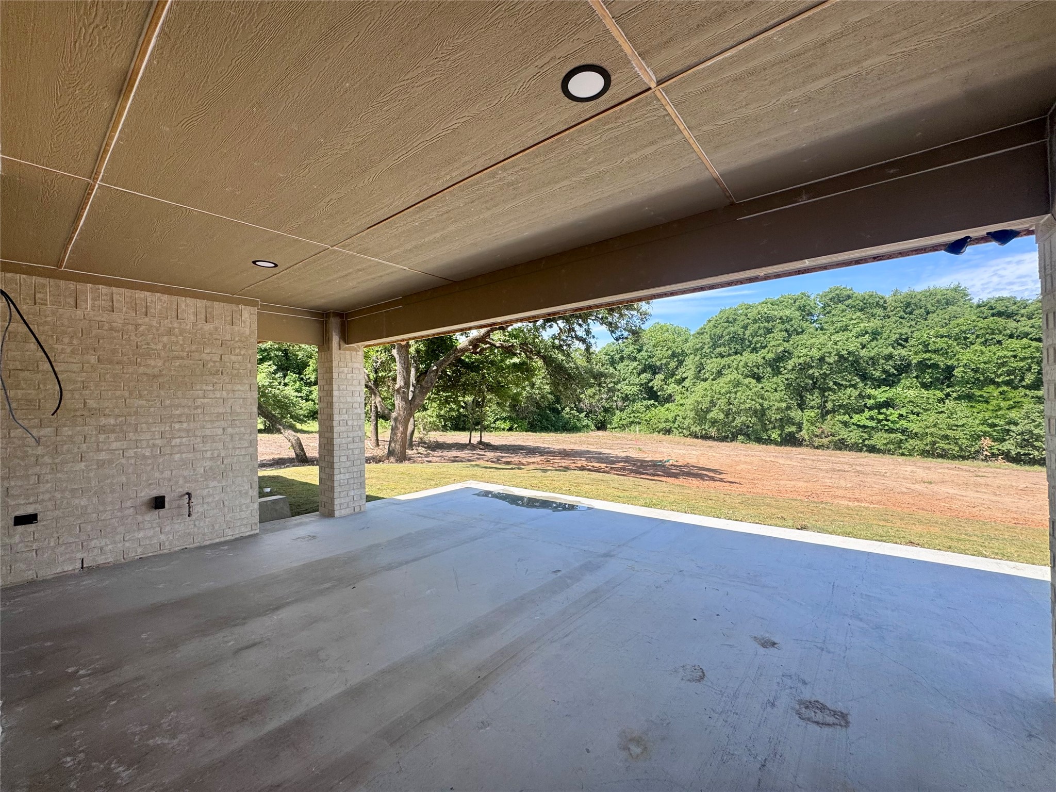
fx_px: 427
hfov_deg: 102.1
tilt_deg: +0.1
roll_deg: +0.4
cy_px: 396
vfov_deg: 85.7
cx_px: 528
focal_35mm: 14
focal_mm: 2.22
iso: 40
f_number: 2.2
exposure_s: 1/631
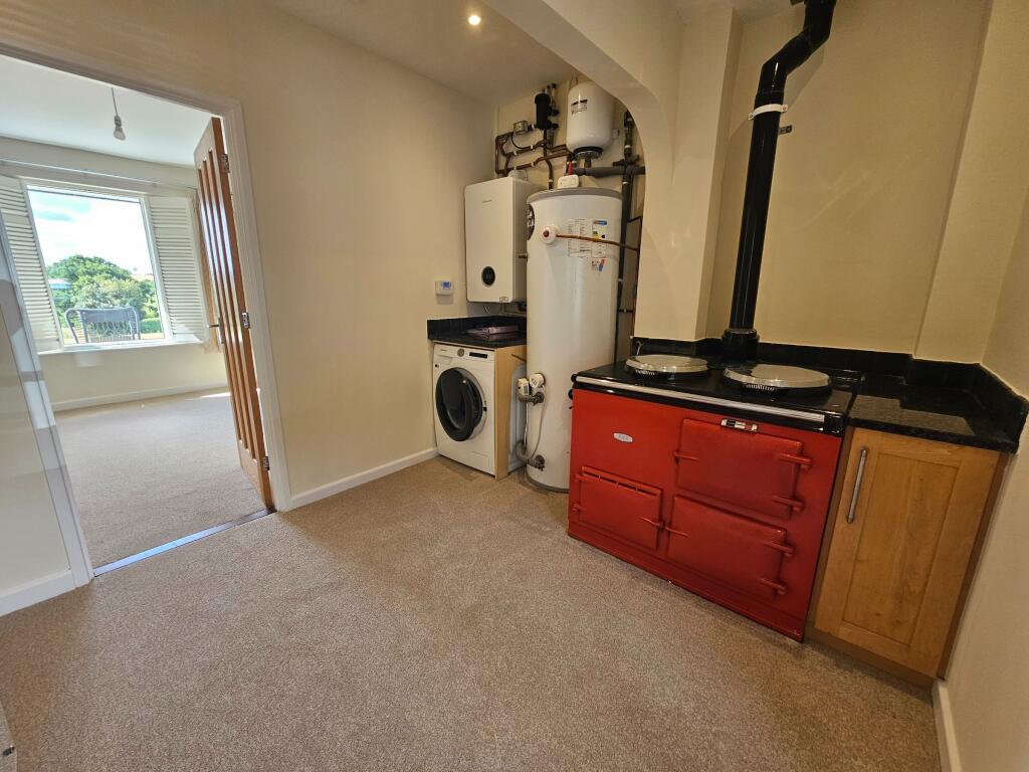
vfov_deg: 89.9
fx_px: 386
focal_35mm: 13
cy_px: 386
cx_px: 514
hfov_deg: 106.2
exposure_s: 1/70.8
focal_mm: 2.2
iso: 100
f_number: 2.2
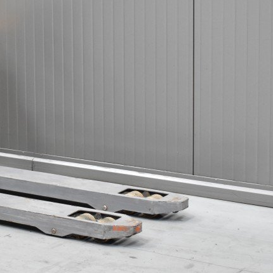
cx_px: -36
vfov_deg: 14.3
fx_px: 1080
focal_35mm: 121
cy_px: 50
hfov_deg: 14.1
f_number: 5.6
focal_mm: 34
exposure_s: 1/30
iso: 1250
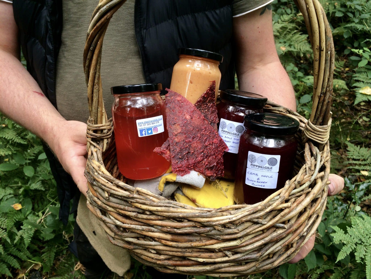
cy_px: 140
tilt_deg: -39.6
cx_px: 186
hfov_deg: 61.7
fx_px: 311
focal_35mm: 29
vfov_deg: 48.2
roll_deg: +1.0
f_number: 2.2
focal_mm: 4.15
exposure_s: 1/33
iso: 50
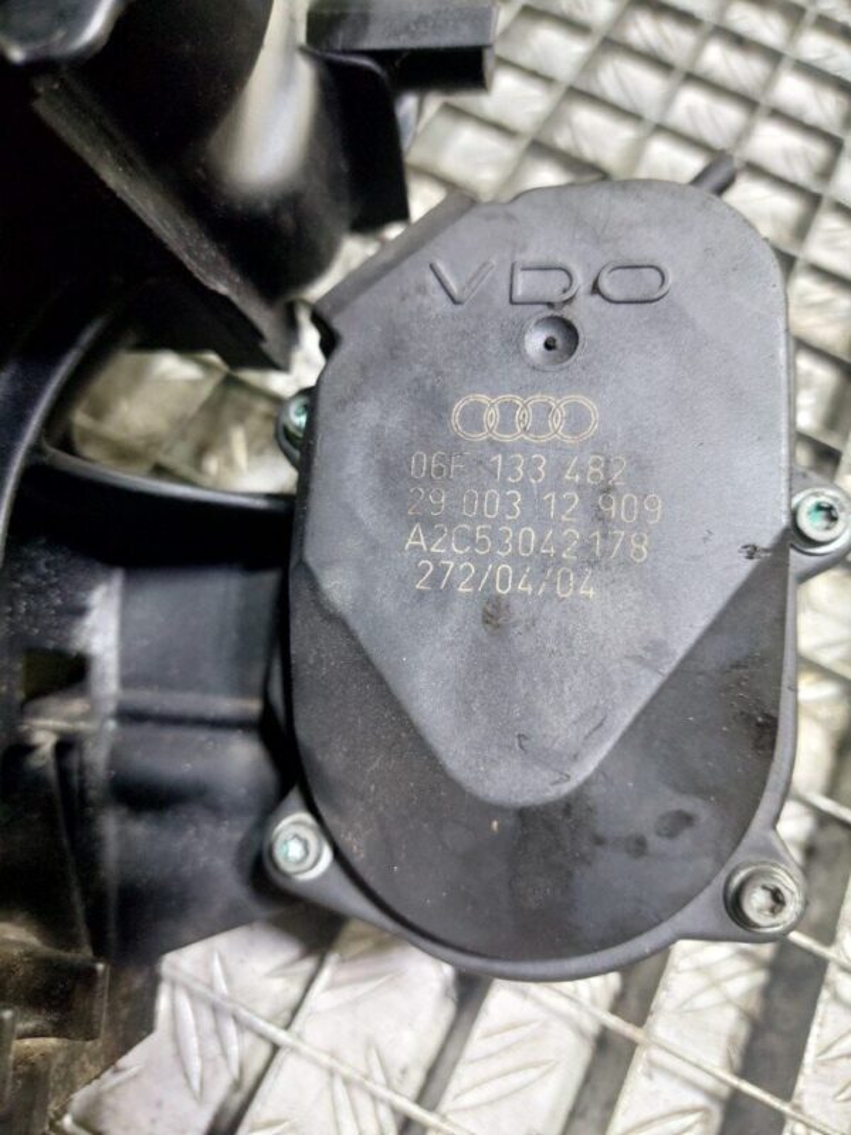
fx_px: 819
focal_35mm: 25
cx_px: 426
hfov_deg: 54.9
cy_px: 568
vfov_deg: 69.4
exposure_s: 1/50
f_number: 1.8
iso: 400
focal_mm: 5.23
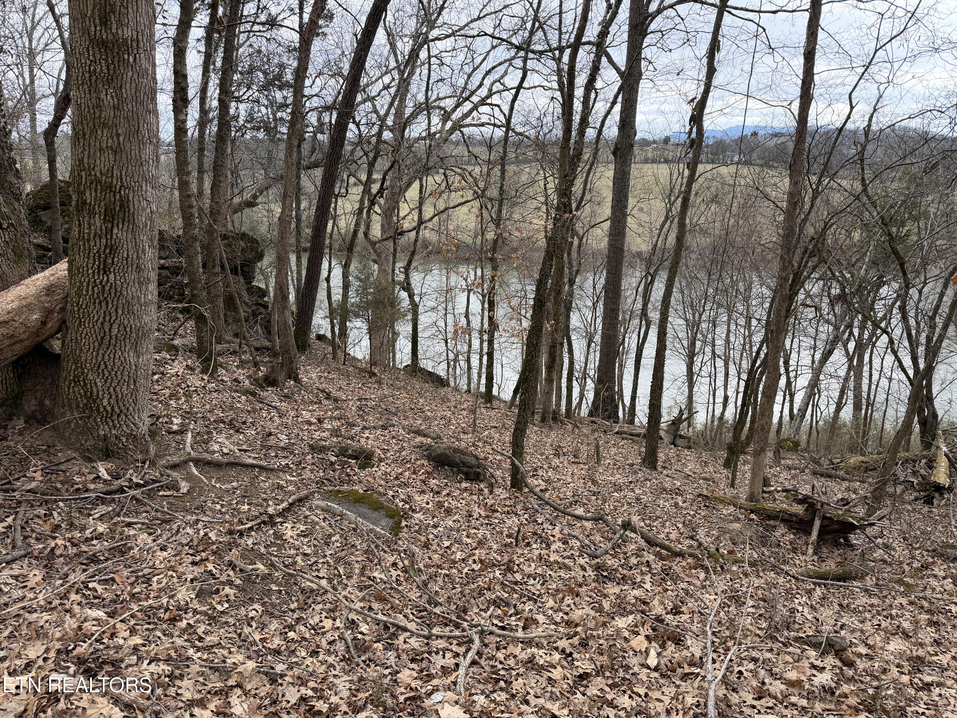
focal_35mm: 24
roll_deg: +1.3
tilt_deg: -16.8
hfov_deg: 71.6
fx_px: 664
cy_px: 359
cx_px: 478
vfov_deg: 56.8
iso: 100
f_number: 1.78
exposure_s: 1/715
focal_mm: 6.76
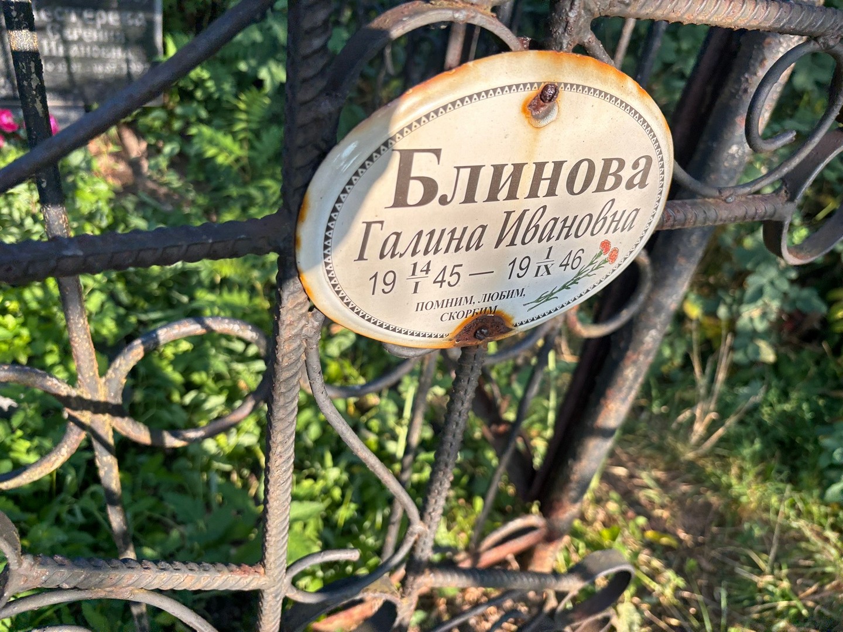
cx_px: 422
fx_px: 633
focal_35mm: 26
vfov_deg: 53.1
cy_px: 316
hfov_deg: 67.3
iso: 50
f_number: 1.6
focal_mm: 5.96
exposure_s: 1/799
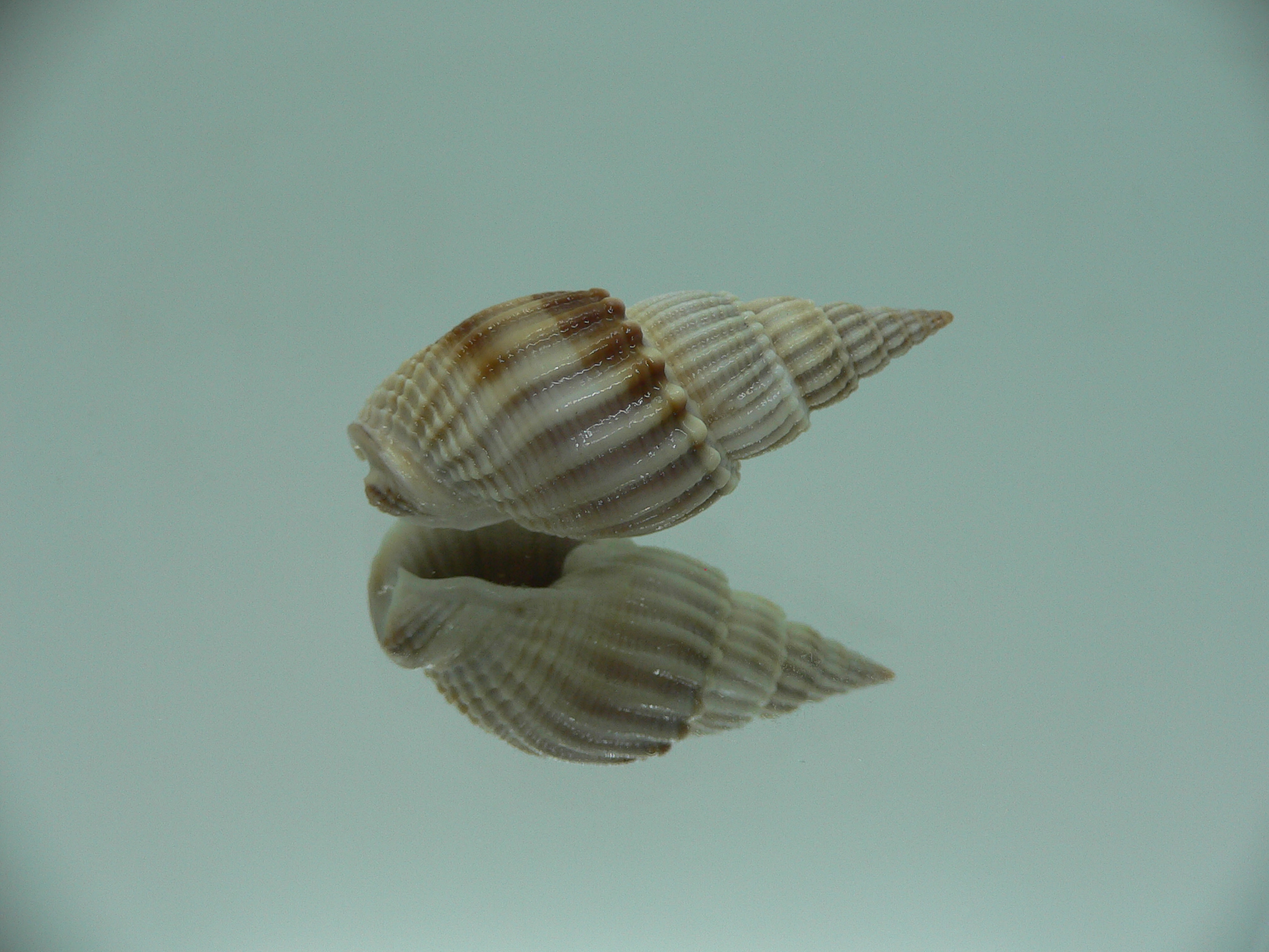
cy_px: 476
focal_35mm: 35
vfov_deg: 40.7
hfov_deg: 52.6
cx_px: 634
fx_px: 1283
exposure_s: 1/60
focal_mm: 4.6
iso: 80
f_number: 2.8
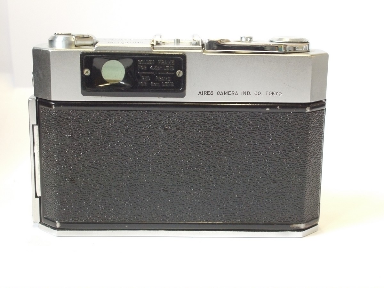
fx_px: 666
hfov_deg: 32.2
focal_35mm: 60
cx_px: 192
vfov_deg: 24.4
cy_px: 144
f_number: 8
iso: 1600
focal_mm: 30
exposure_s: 1/60
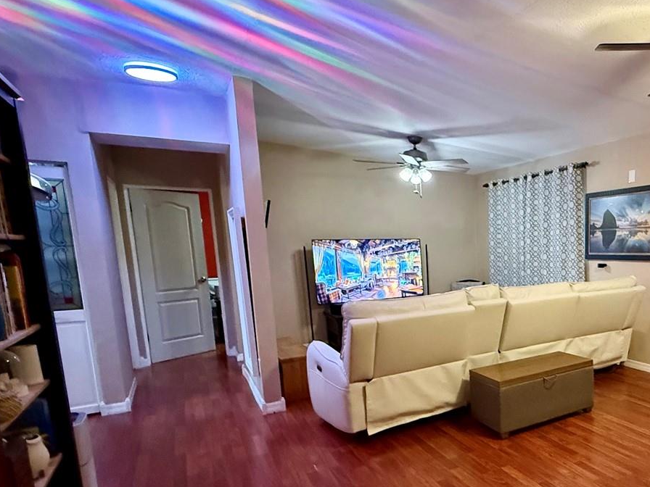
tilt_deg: -8.4
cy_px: 310
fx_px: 469
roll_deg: +0.4
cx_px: 538
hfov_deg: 62.3
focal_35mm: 25
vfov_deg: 54.1
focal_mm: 2.22
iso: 1000
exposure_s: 1/40
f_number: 2.2
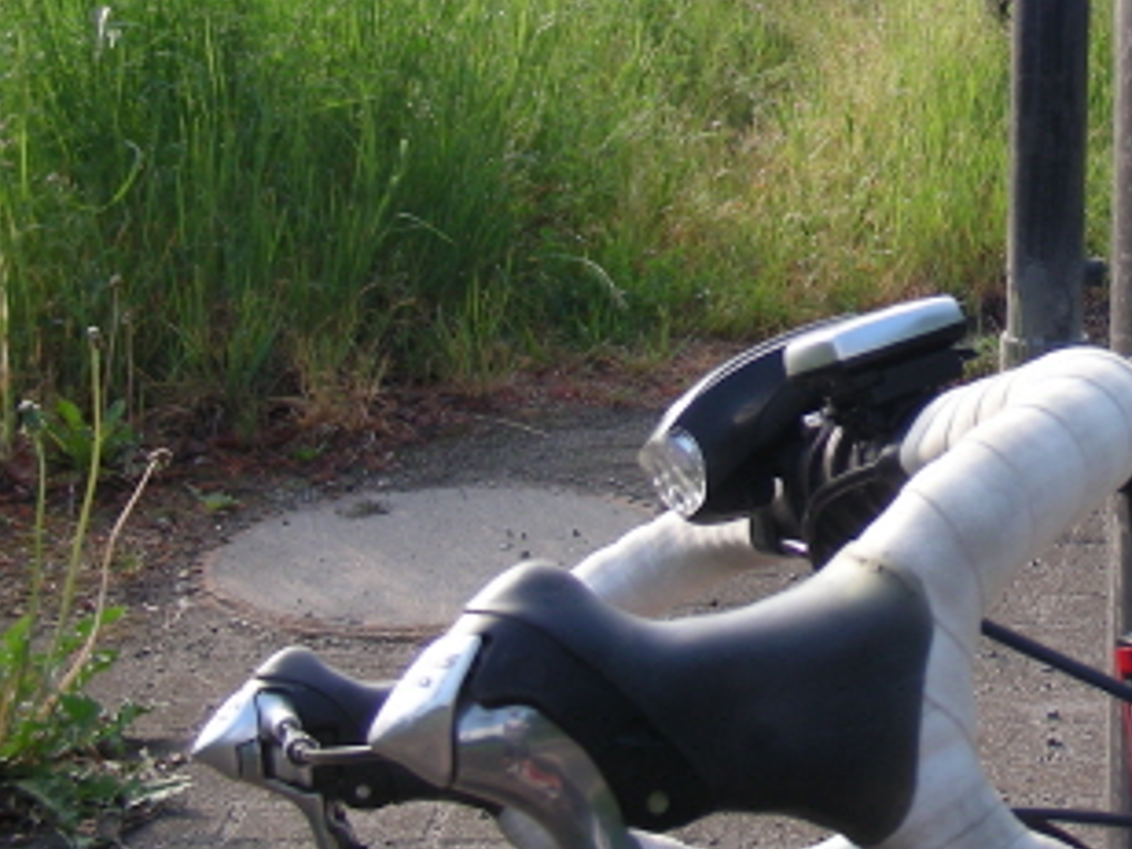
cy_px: 158
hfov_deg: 23.6
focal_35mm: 79
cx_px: 1161
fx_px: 2583
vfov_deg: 18.5
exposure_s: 1/96
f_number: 4
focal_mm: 6.3
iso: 50
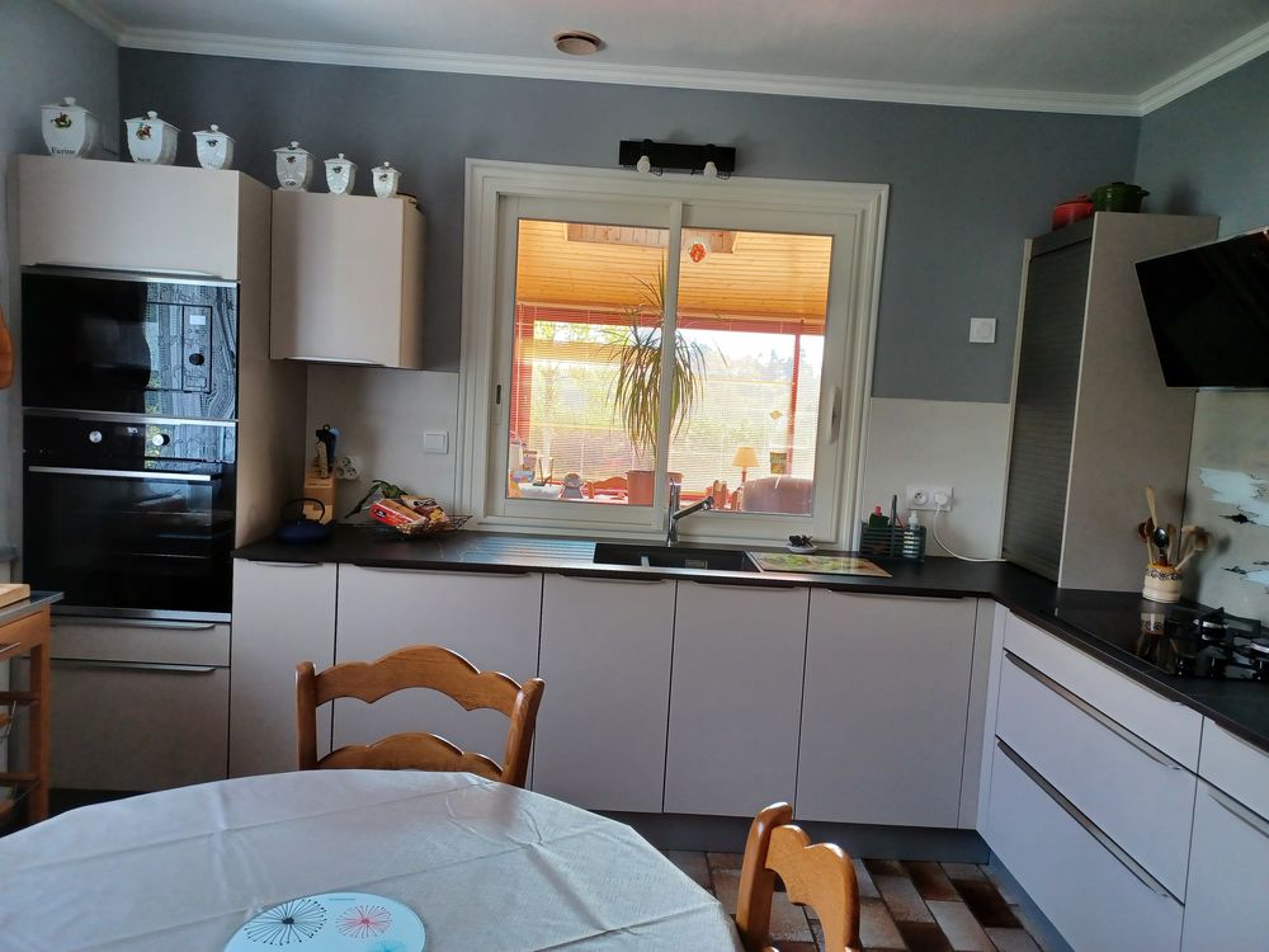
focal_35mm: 25
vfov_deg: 54.9
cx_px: 634
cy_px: 476
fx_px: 916
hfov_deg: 69.4
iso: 160
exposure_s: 1/49
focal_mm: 4.6
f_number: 1.8
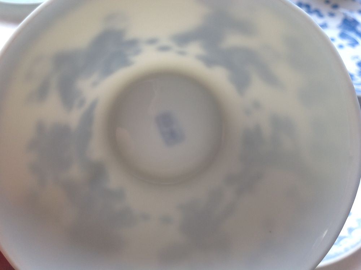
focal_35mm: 35
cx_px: 180
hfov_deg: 52.7
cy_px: 135
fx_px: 364
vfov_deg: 40.6
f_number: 2.4
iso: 50
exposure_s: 1/60
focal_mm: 4.28
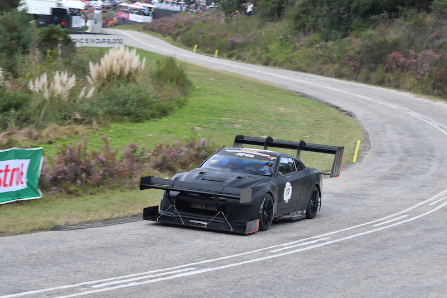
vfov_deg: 11.2
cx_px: 224
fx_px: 1528
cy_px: 149
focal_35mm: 123
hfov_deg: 16.6
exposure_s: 1/320
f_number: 8
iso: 900
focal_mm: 82
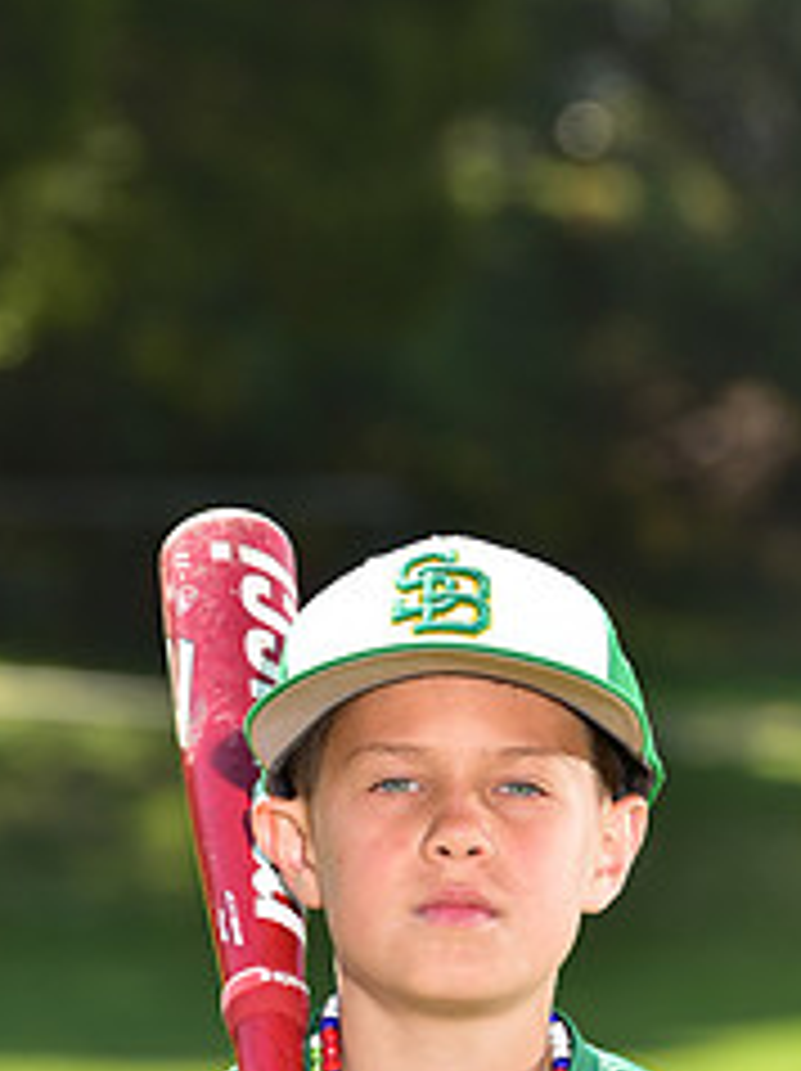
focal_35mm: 317
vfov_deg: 6.2
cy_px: 1224
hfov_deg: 4.7
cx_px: 461
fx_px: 9798
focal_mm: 135
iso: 100
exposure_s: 1/250
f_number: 5
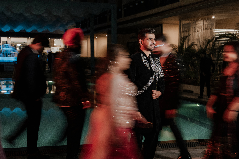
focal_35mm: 66
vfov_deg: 20.6
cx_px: 151
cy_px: 95
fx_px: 438
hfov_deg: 30.4
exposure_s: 1/13
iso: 1600
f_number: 5.6
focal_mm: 50
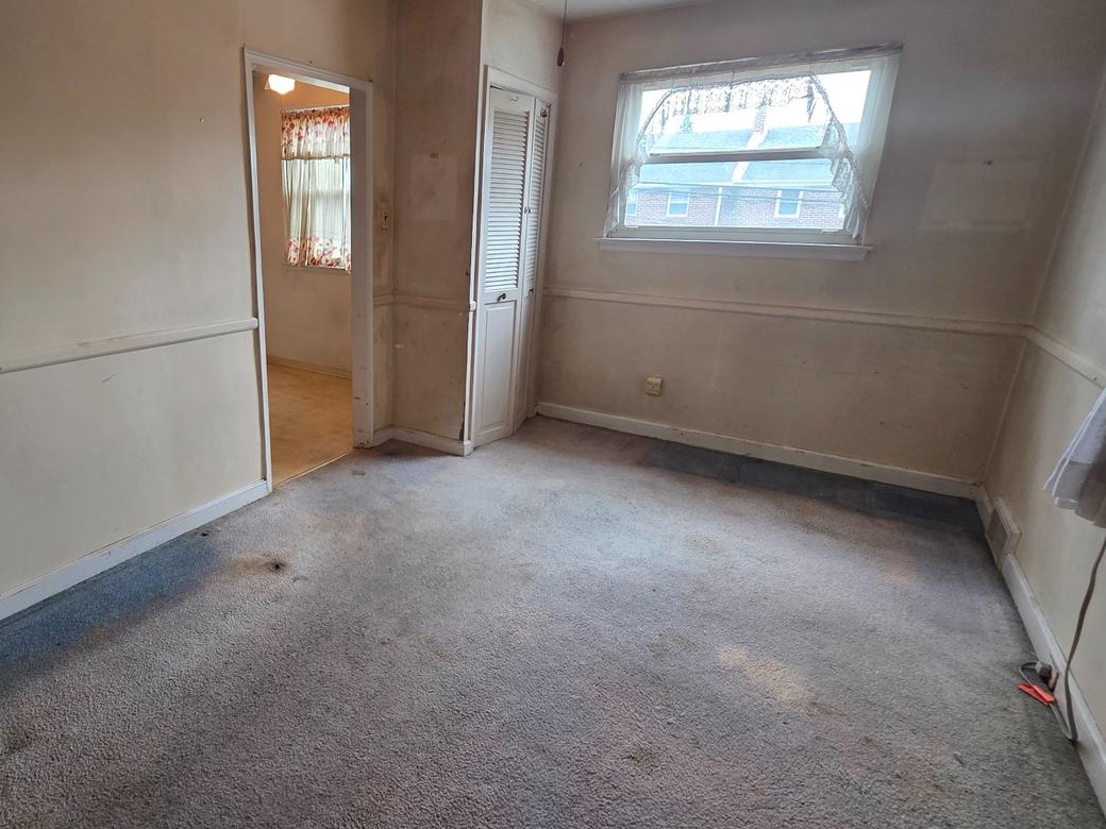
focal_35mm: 18
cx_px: 399
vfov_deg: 71.6
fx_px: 575
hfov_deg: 85.6
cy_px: 401
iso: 160
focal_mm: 2.2
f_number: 2.2
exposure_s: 1/60
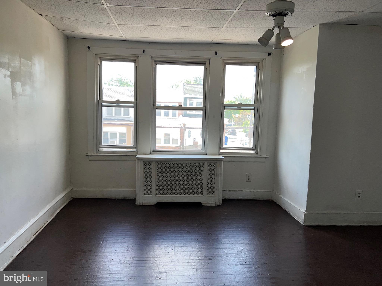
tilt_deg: -6.5
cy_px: 143
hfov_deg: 67.3
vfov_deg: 53.1
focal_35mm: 26
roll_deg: -0.6
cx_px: 191
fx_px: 287
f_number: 1.5
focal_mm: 5.7
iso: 32
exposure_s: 1/471
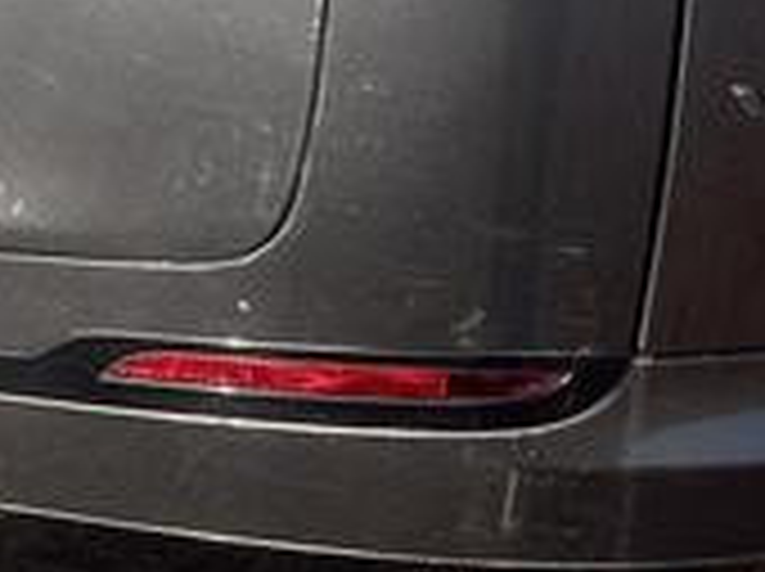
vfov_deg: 14.1
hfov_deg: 17.6
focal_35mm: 100
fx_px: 2207
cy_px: -214
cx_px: -387
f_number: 1.5
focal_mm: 5.7
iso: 50
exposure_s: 1/2299
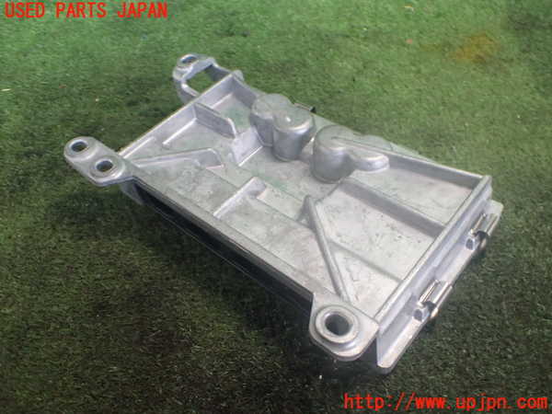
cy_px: 207
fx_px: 478
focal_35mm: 30
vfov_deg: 46.8
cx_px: 276
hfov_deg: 60.0
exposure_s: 1/100
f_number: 2.3
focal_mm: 5.4
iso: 800
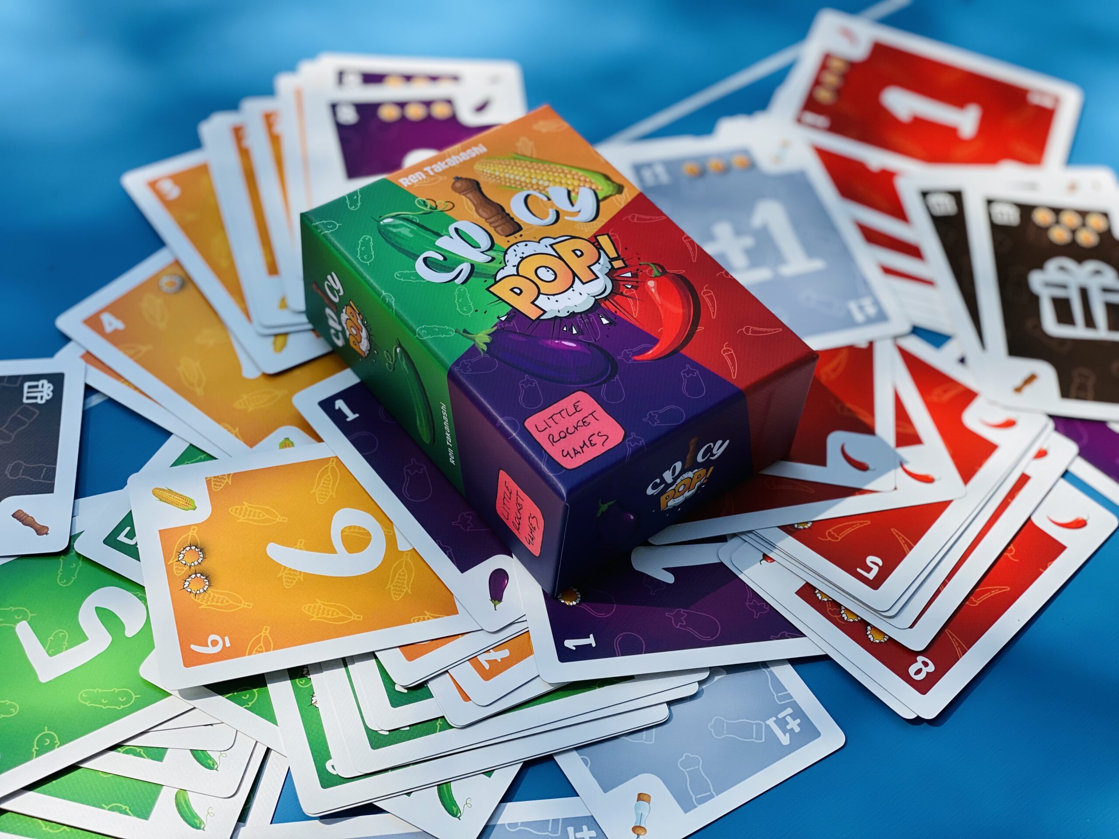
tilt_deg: -51.5
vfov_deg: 28.0
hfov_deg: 36.8
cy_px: 420
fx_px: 1681
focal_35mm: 52
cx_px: 560
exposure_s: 1/623
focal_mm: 6
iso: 20
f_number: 2
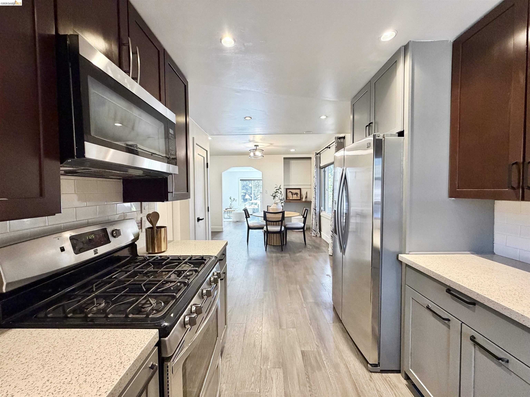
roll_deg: +0.6
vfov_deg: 85.7
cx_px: 265
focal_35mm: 14
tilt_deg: -2.1
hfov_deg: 102.1
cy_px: 198
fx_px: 214
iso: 400
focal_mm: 2.22
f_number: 2.2
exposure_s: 1/60
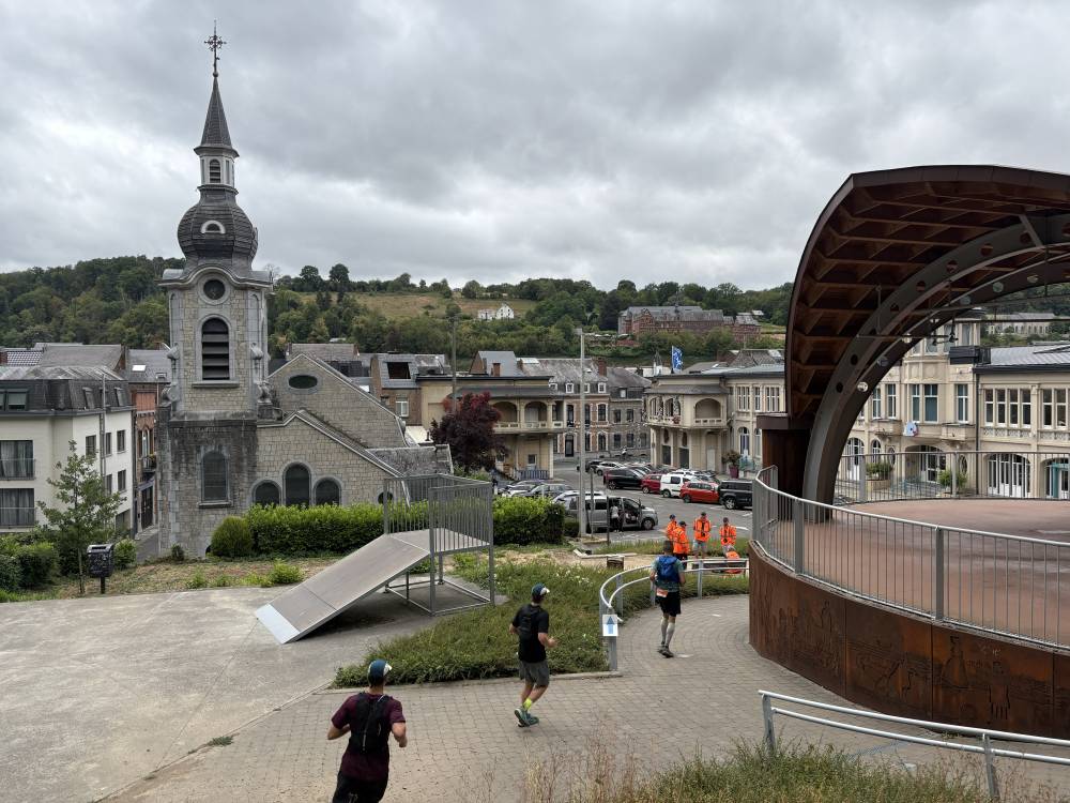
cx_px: 535
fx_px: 804
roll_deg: +1.3
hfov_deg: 67.3
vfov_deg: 53.1
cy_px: 402
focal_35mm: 26
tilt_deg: -2.3
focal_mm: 5.96
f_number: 1.6
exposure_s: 1/2985
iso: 50
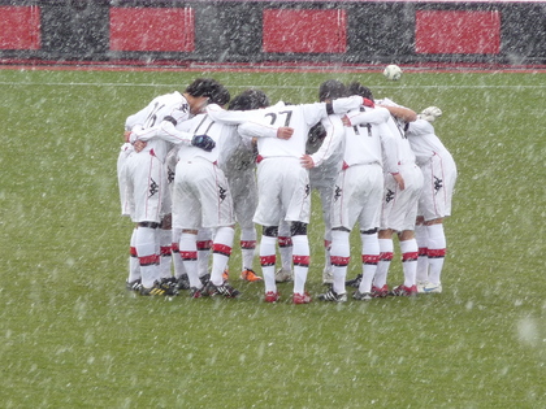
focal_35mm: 472
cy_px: 204
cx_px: 273
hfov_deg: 4.2
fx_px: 7445
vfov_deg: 3.2
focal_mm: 47
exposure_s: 1/125
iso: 100
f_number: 4.9
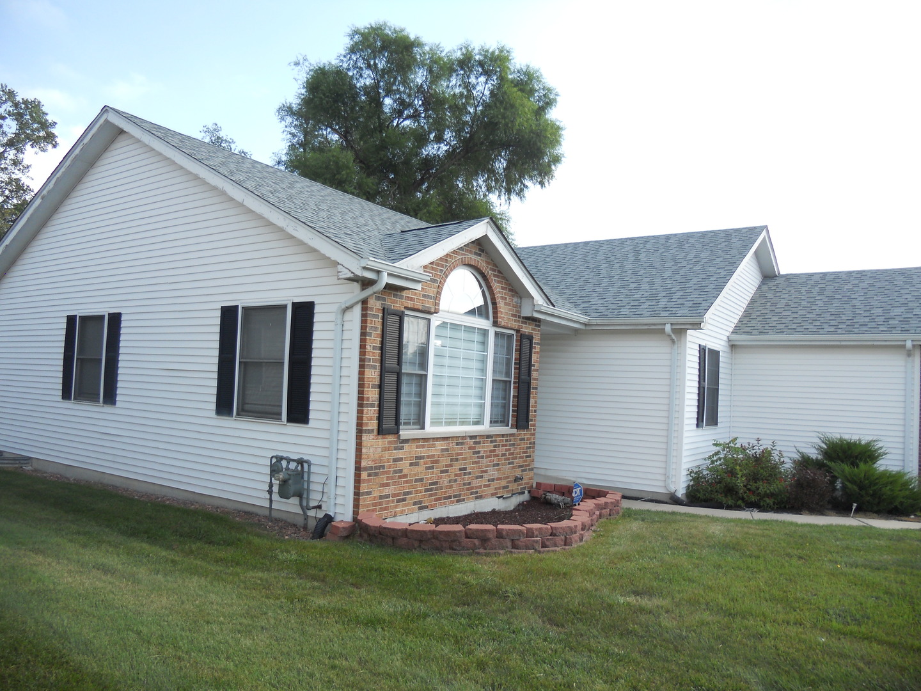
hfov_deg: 65.3
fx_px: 718
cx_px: 460
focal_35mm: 27
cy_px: 346
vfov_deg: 51.4
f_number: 8
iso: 80
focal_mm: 4.9
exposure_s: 1/500
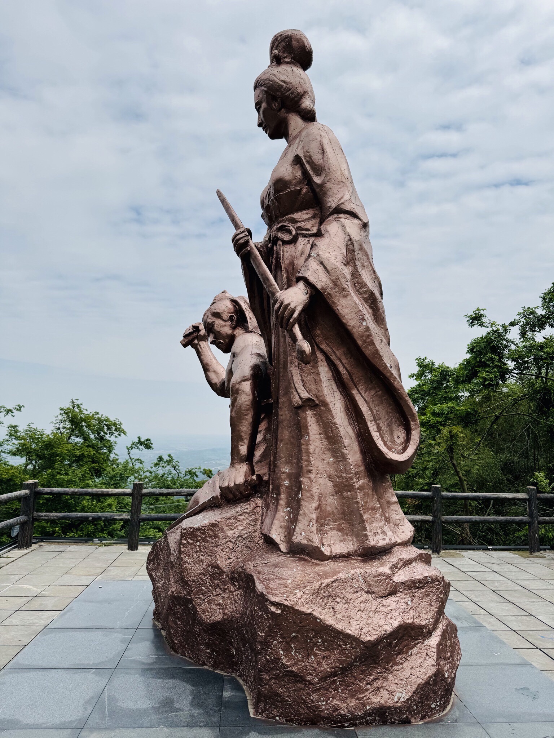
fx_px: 512
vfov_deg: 71.6
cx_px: 277
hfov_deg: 56.8
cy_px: 369
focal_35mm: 24
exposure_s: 1/10417
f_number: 1.78
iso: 80
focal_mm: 6.76
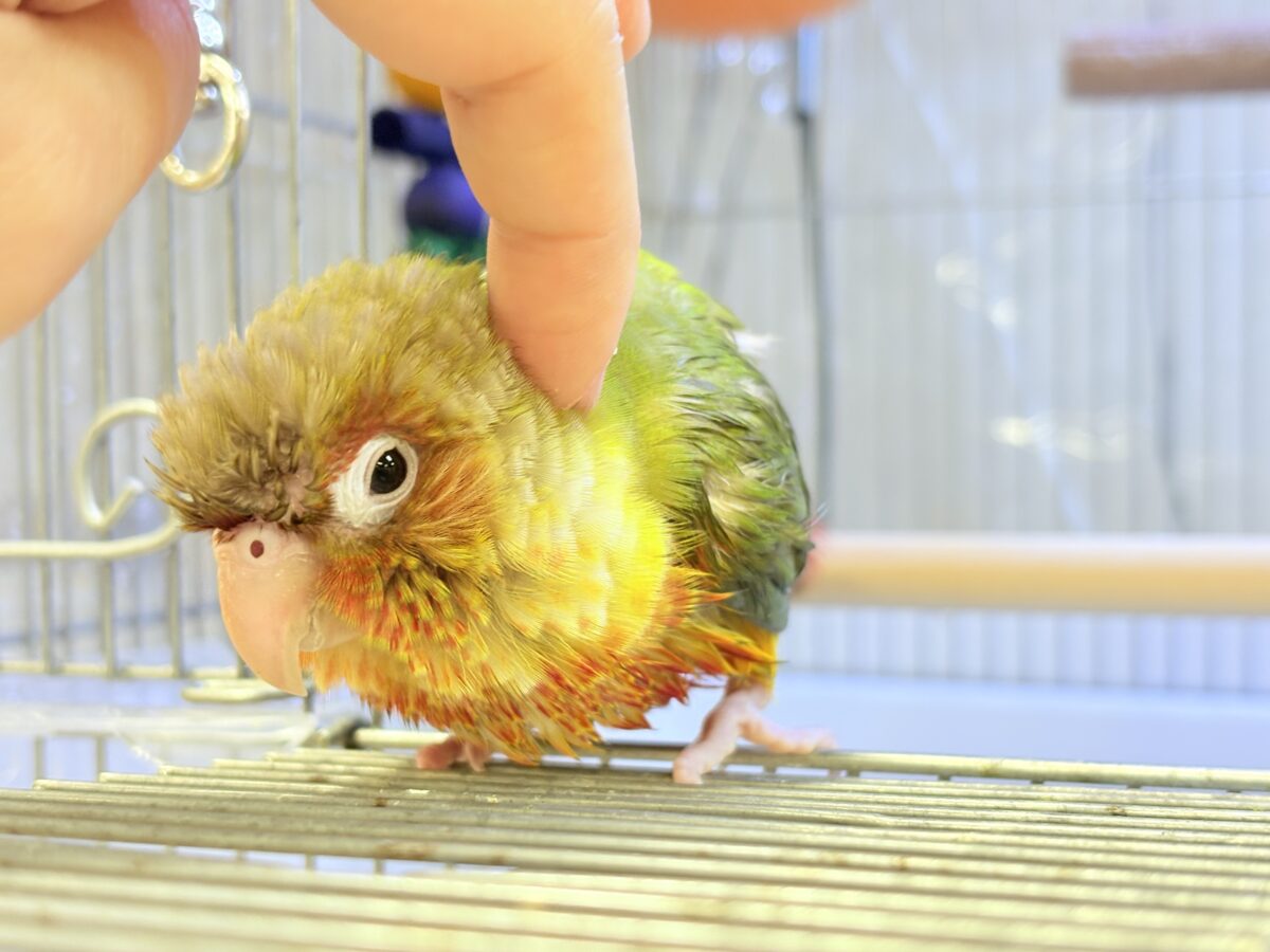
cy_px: 476
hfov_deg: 36.8
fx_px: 1908
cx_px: 635
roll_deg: +2.0
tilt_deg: -1.0
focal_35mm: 52
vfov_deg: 28.0
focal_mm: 5.96
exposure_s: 1/62
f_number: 1.6
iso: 80
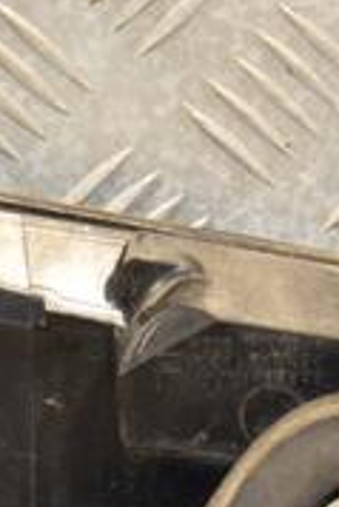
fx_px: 4976
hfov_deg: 3.9
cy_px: 516
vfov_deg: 5.8
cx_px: 350
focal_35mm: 353
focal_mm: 70
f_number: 5.3
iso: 800
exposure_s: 1/100
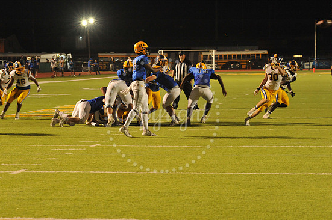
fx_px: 1087
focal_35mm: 118
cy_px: 115
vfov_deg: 11.6
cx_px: 162
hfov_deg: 17.4
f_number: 5.6
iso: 5000
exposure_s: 1/200
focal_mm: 112
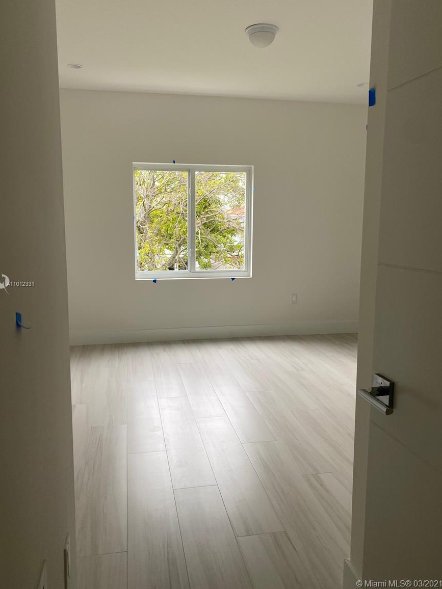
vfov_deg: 65.3
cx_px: 219
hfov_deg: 51.4
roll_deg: -1.3
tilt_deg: -6.9
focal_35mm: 27
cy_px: 284
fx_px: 460
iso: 32
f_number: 1.8
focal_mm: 4.25
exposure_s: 1/198
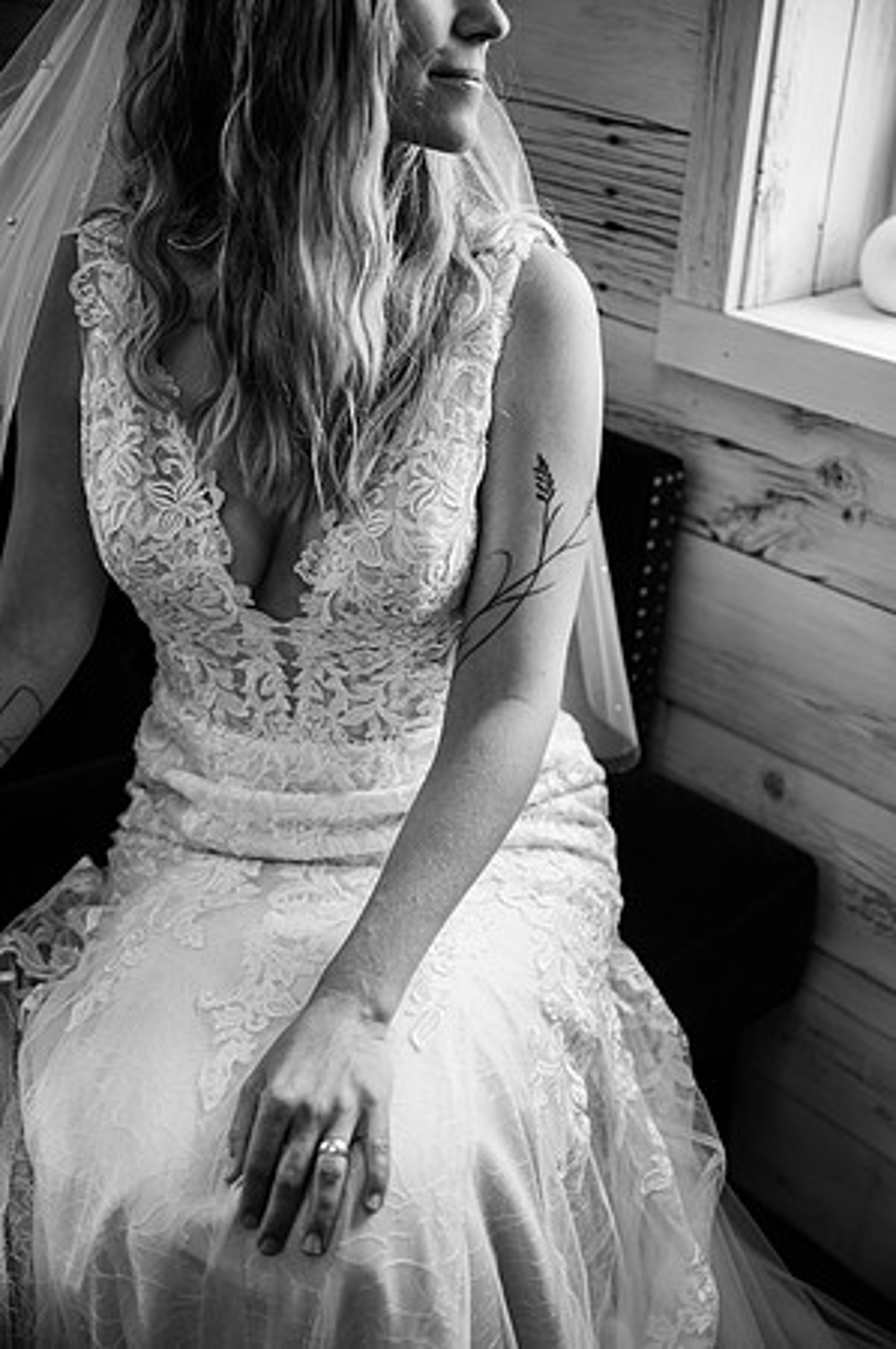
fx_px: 1609
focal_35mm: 43
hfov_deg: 31.1
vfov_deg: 45.5
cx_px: 448
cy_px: 674
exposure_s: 1/200
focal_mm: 43
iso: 500
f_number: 2.8
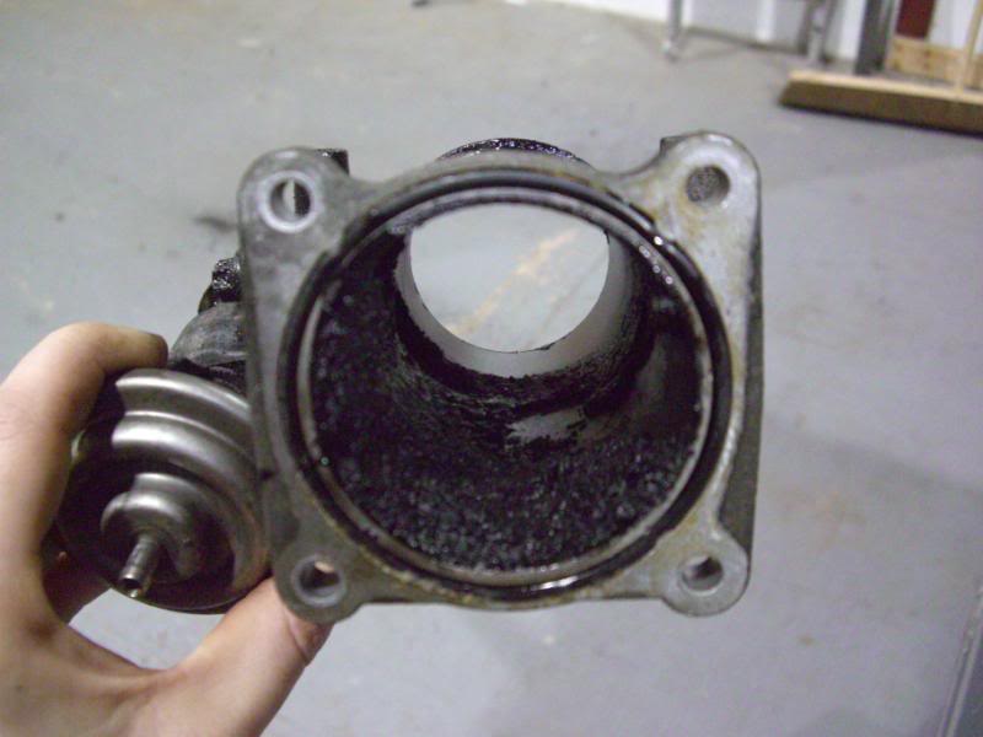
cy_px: 368
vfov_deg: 37.7
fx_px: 1079
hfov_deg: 49.0
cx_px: 492
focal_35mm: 38
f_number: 2.8
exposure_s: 1/60
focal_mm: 7.9
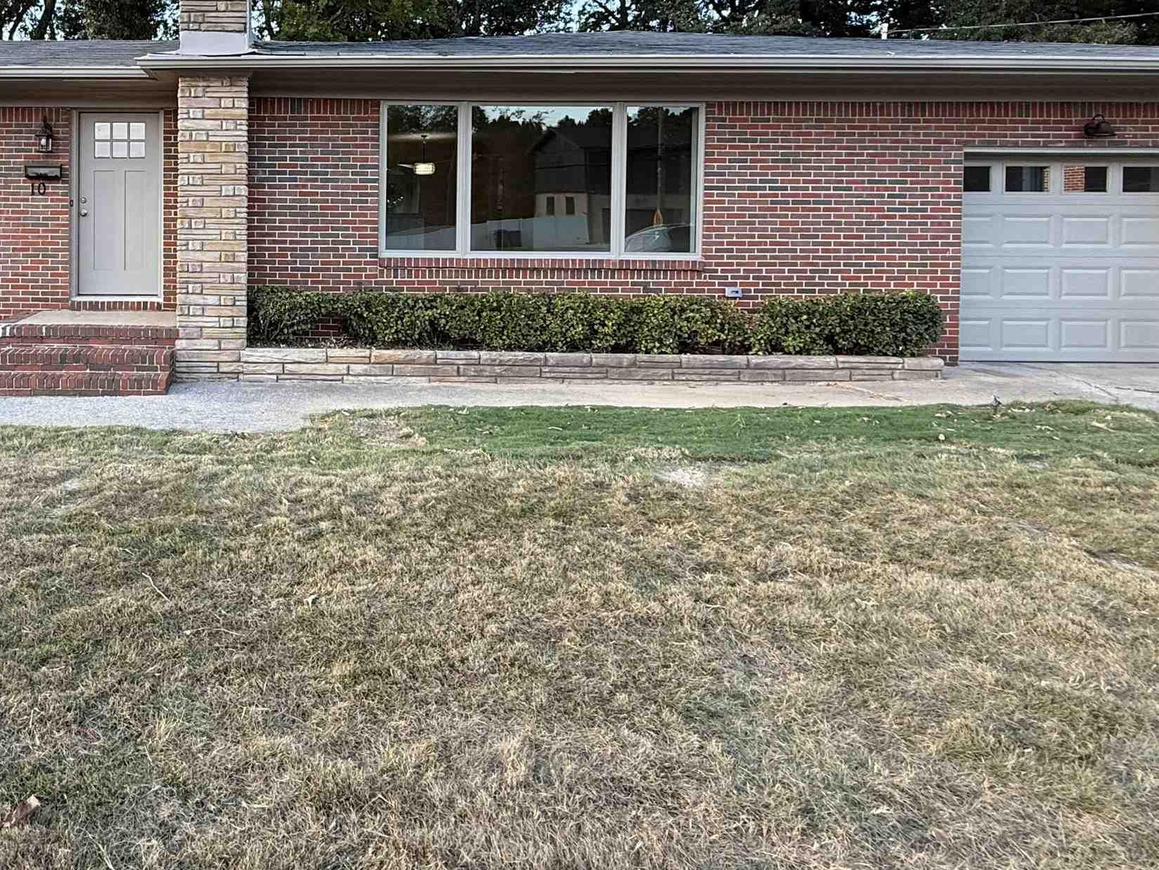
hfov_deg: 62.3
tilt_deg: -1.2
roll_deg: -0.1
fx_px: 871
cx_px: 253
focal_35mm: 26
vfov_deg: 51.2
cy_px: 234
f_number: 2.2
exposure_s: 1/116
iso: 64
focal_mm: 2.22
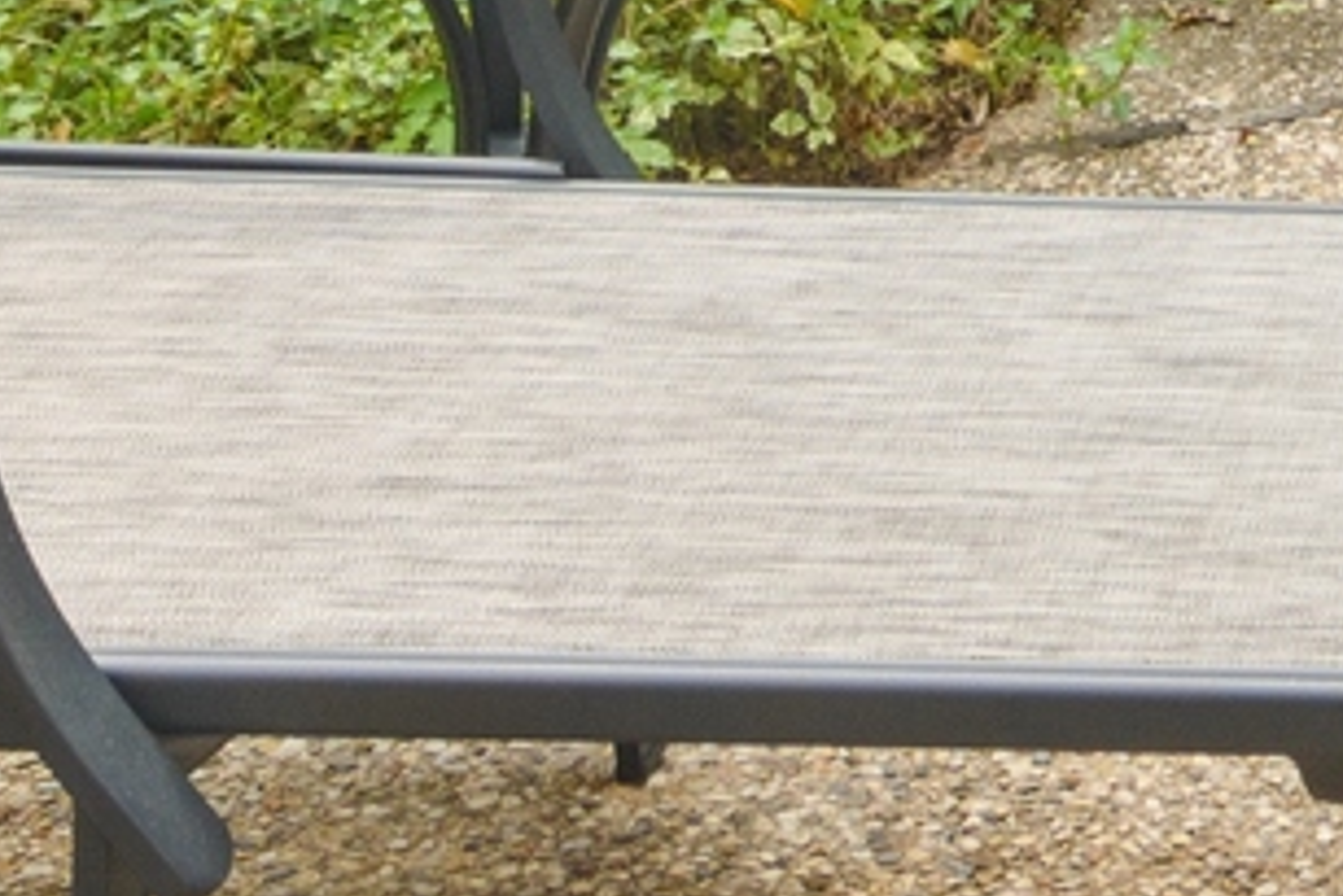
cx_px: 1942
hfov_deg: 19.1
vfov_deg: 11.8
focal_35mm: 95
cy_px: -1237
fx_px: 3546
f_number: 8
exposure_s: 1/100
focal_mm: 12
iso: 200
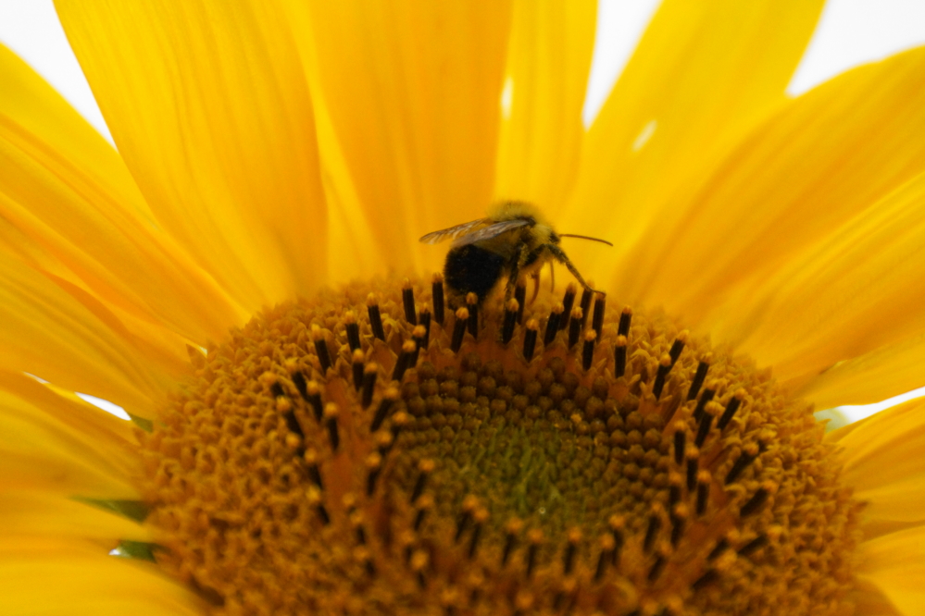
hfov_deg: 5.5
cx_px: 462
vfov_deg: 3.7
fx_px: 9635
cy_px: 308
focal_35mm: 375
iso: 1600
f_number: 6.3
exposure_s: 1/400
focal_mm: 250
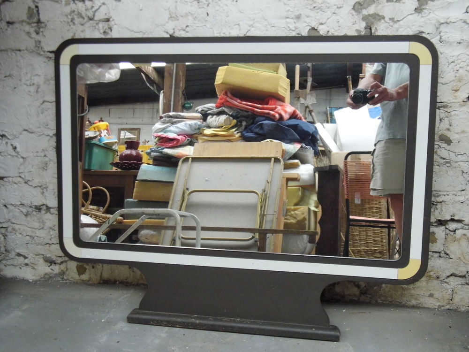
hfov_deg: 43.9
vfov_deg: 33.6
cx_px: 234
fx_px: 583
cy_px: 176
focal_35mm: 43
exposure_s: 1/26
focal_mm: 7.7
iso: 400
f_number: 3.5
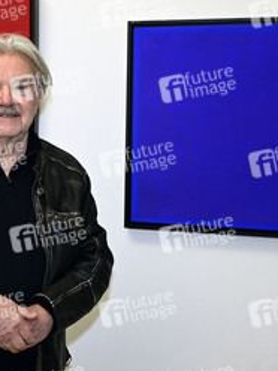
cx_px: 8
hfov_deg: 22.5
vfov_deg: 30.7
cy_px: 197
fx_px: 675
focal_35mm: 63
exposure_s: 1/200
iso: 2000
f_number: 7.1
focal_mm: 36
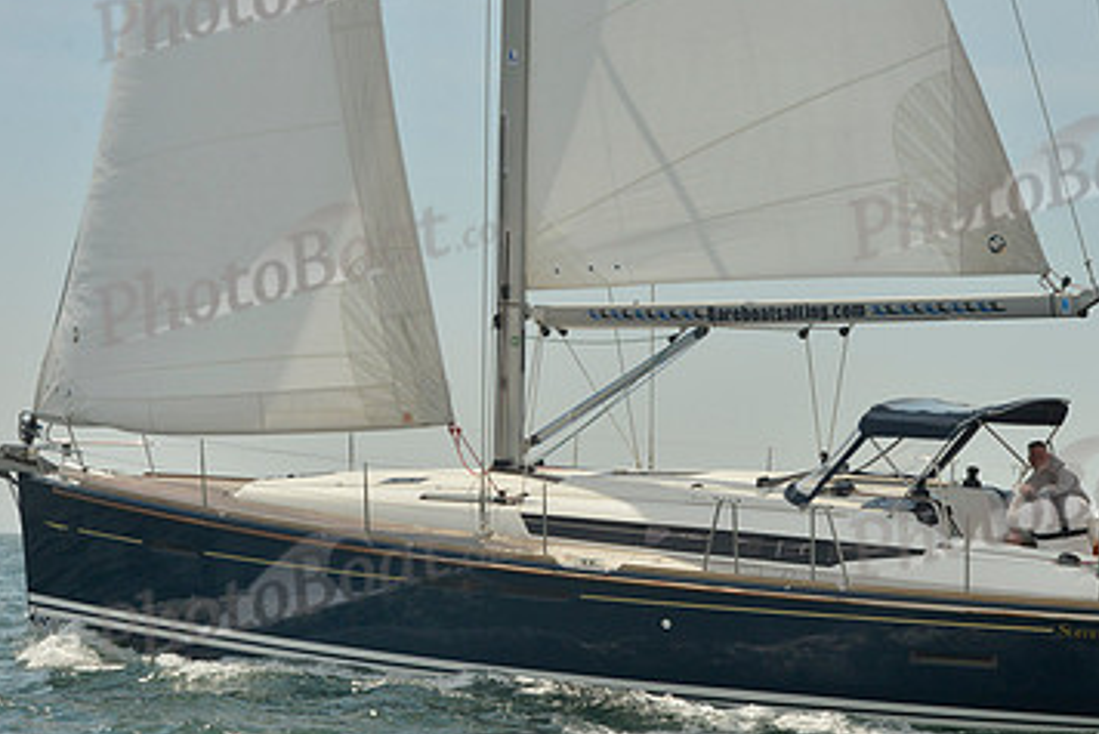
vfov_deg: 12.0
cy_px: 384
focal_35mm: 114
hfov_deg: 17.9
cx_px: 692
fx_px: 3483
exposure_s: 1/1250
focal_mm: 70
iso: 560
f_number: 13
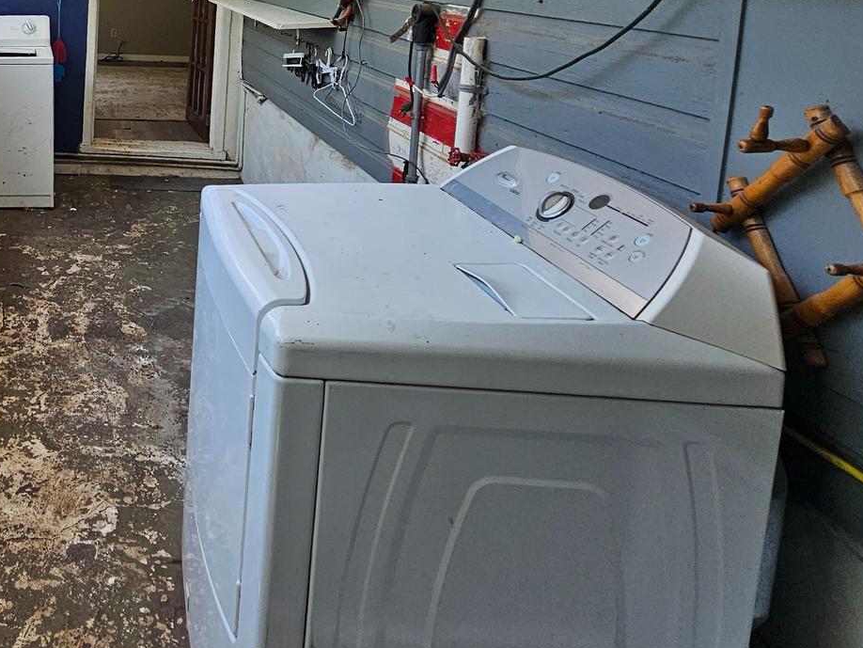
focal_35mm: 29
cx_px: 3
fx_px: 723
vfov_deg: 43.7
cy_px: 56
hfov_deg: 50.2
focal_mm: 2.2
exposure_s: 1/120
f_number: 2.2
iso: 64
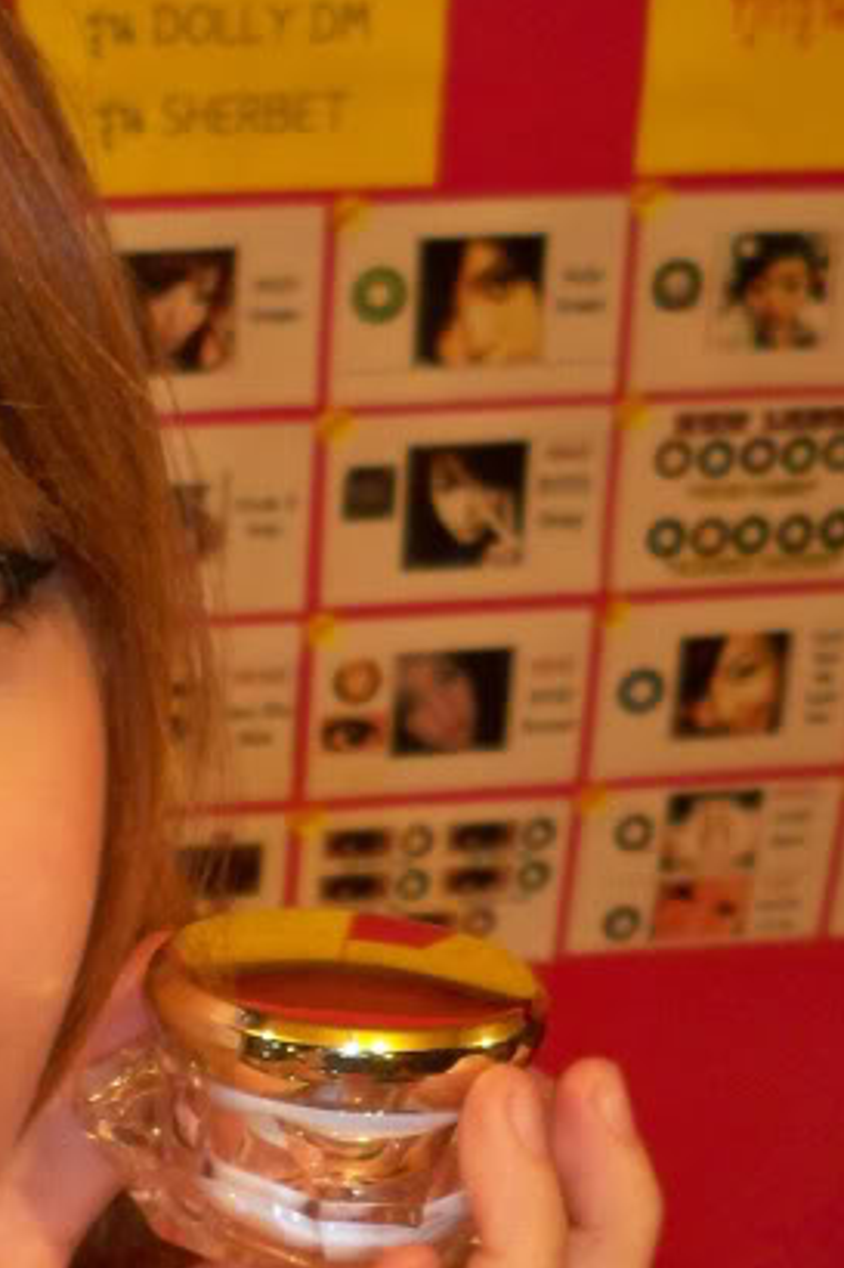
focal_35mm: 91
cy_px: 1271
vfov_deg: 21.6
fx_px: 3203
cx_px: -111
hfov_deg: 14.6
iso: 200
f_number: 3.1
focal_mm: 6.3
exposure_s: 1/60
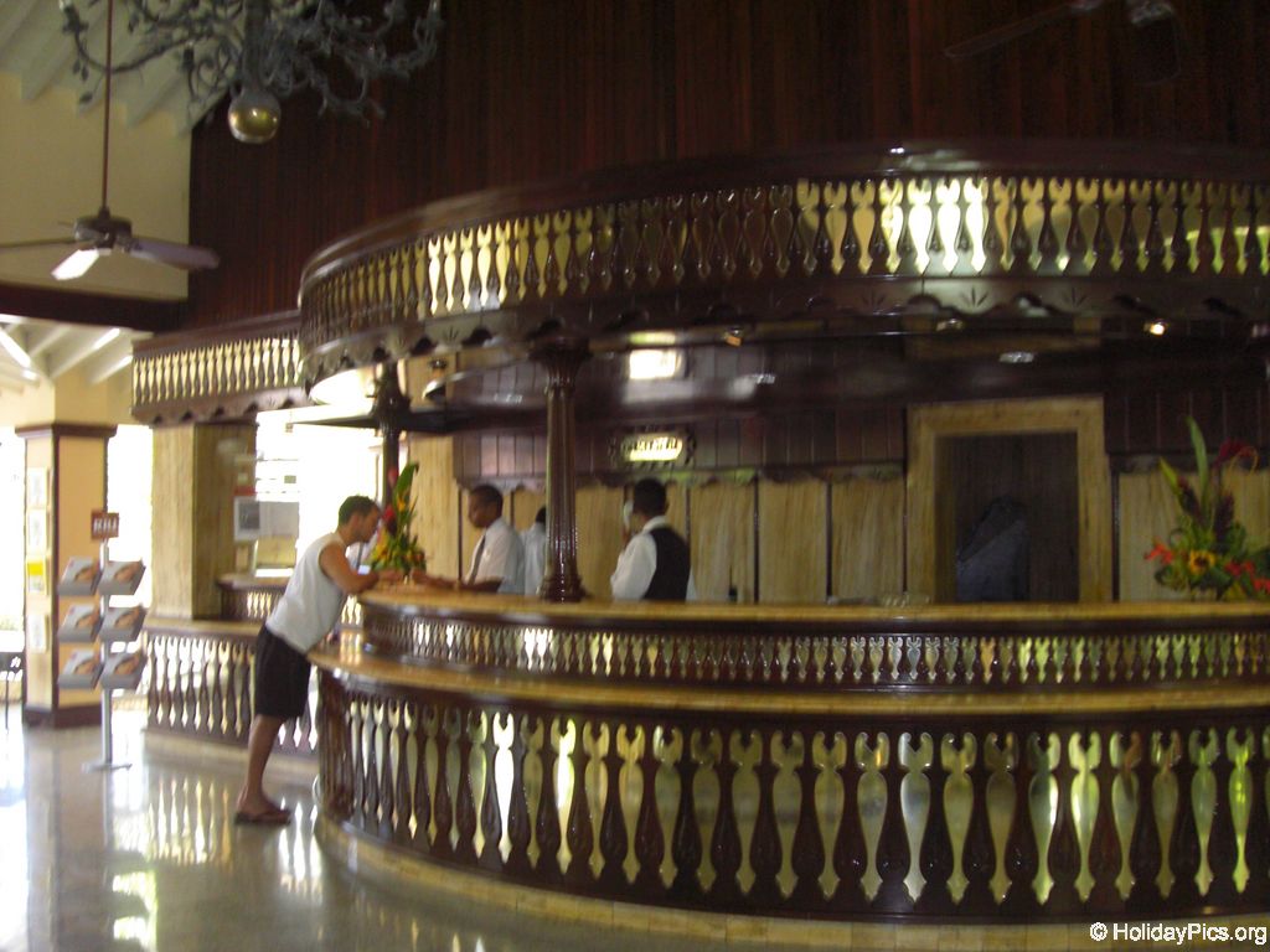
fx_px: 1394
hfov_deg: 49.0
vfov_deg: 37.7
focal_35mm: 38
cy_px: 476
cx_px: 635
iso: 200
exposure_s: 1/60
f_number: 2.7
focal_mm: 6.2
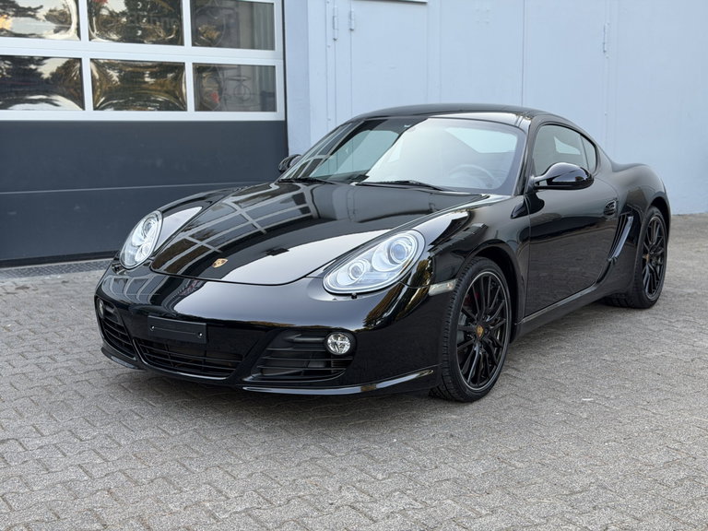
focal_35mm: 48
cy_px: 266
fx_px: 982
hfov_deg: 39.7
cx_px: 354
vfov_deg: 30.3
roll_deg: +1.2
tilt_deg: -7.9
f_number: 1.78
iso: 64
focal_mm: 6.76
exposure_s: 1/121
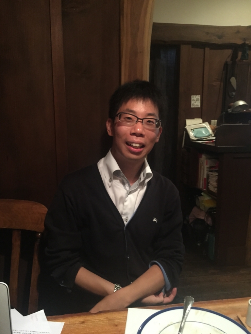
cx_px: 126
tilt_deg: -7.5
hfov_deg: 48.2
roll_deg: +0.5
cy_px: 167
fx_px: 280
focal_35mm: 29
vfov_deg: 61.7
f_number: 2.2
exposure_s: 1/15
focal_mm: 4.15
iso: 500
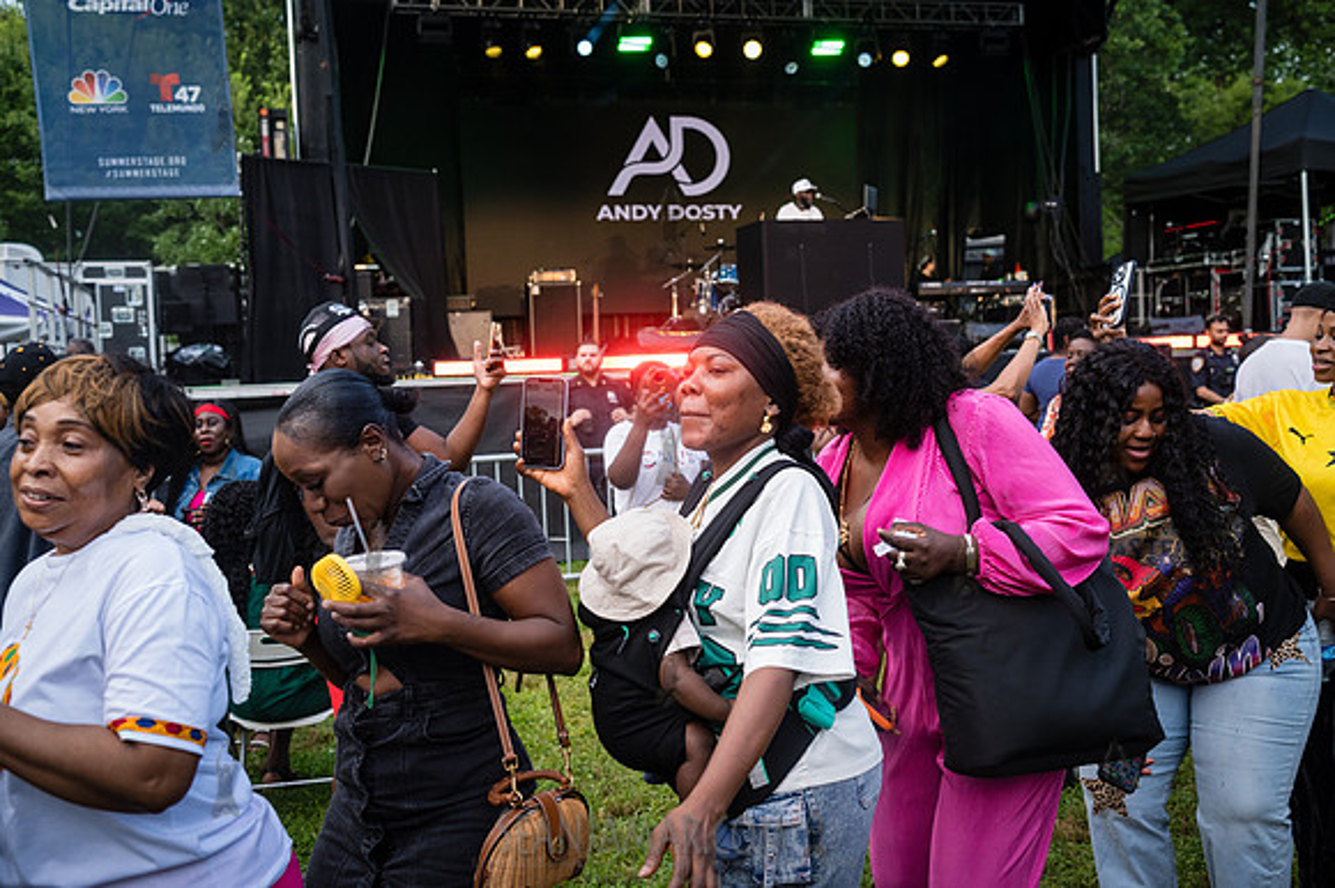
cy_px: 444
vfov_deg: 37.8
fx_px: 1297
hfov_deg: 54.5
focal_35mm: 35
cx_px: 668
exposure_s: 1/800
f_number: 4
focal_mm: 35
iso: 1000
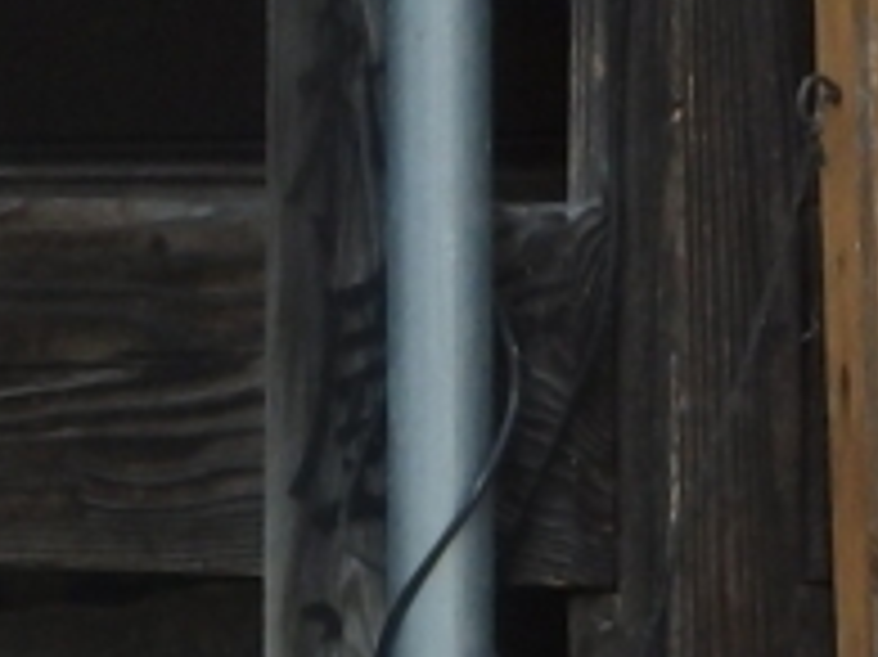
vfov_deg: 1.8
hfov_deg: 2.4
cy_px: 459
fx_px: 20532
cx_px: 2116
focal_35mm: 810
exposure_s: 1/160
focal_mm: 27.5
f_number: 5.5
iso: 200
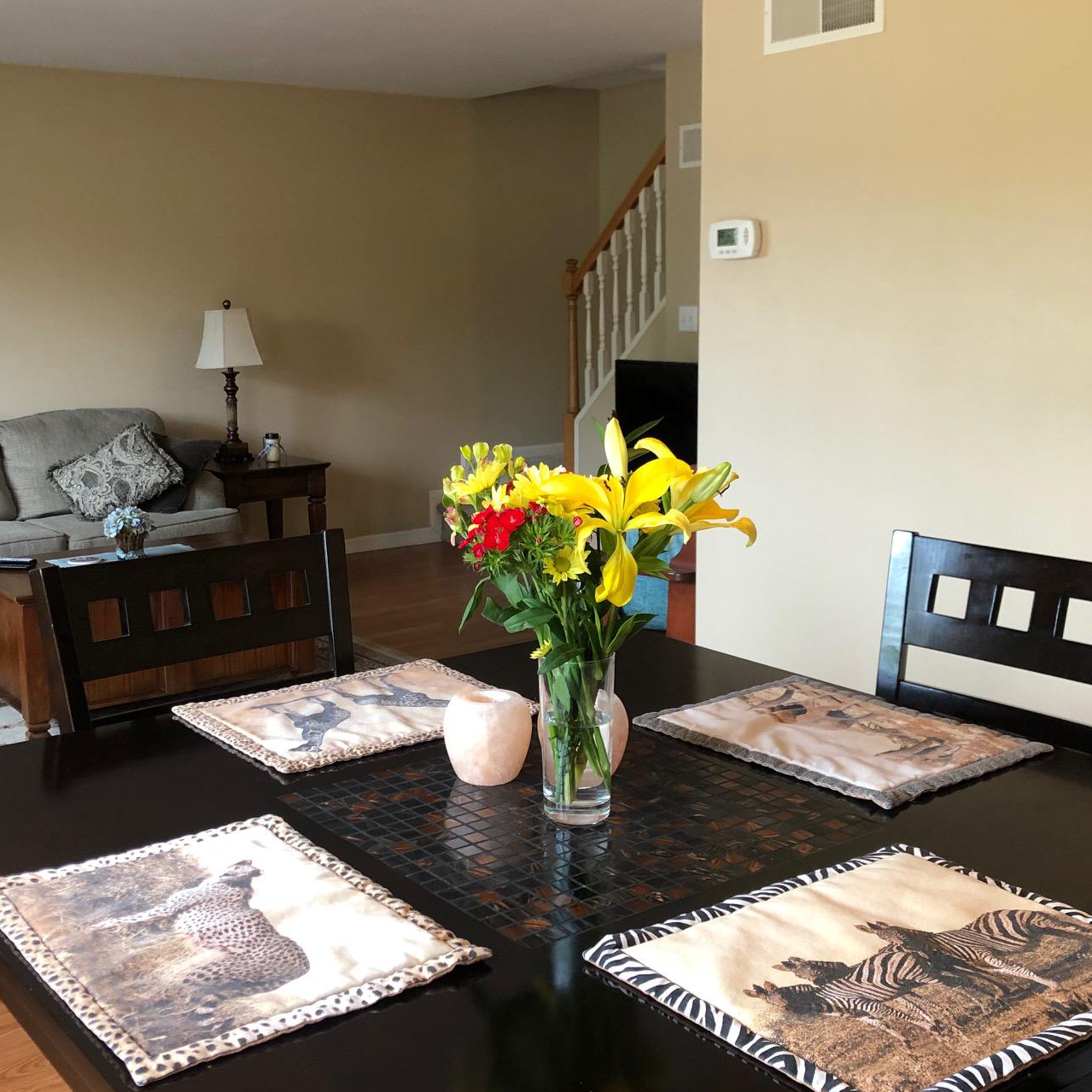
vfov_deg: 42.8
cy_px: 531
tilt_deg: -9.5
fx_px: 1392
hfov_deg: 42.7
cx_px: 470
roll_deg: +1.4
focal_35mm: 39
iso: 40
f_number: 1.8
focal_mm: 4
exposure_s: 1/17
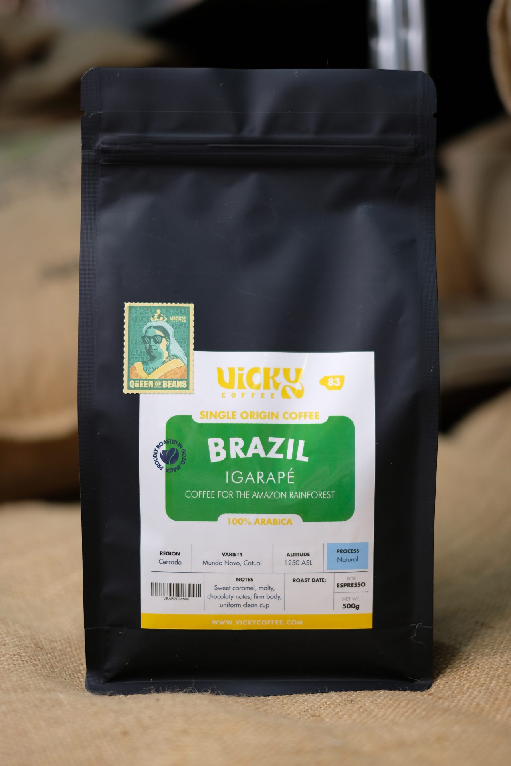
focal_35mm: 53
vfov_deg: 37.5
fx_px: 1128
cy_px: 383
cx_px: 256
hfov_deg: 25.5
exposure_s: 1/105
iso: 200
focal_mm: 35
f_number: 1.4
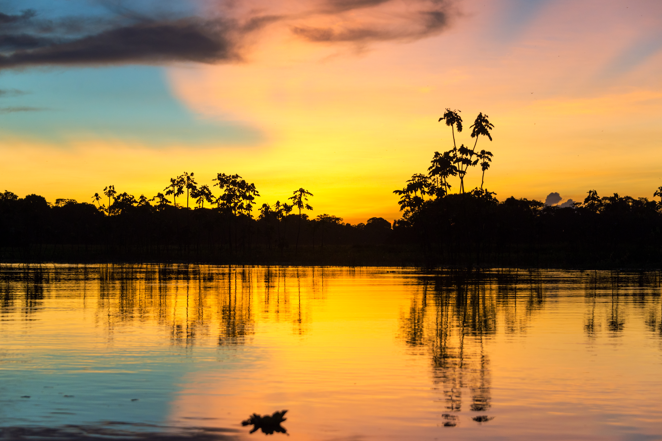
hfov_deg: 23.6
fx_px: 1581
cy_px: 222
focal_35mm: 86
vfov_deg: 15.9
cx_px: 333
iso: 400
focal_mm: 85
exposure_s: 1/200
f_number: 5.6
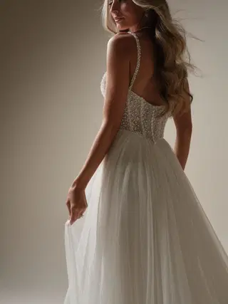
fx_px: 448
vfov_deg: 37.5
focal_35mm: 51
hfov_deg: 28.5
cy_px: 152
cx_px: 114
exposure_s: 1/125
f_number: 10
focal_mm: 65
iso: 800
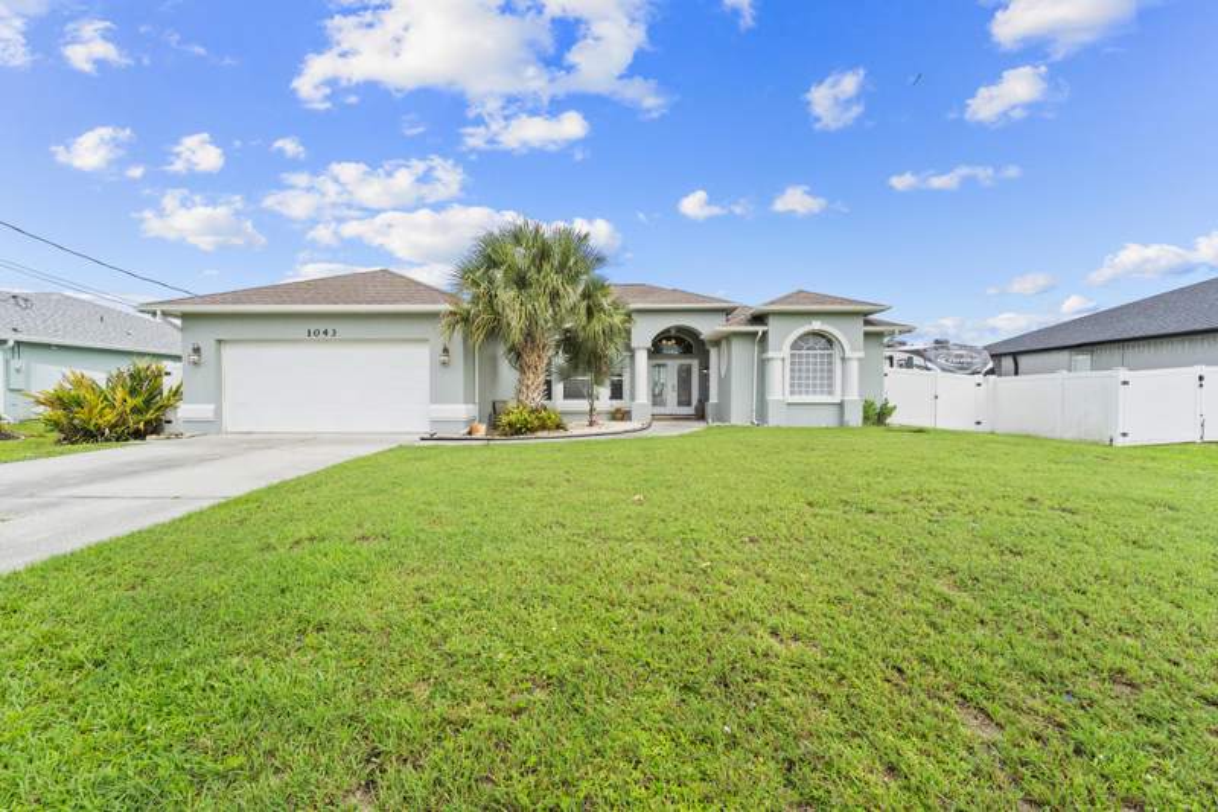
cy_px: 406
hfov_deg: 104.3
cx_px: 609
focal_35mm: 14
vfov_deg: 81.2
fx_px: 474
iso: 250
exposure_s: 1/125
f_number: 9
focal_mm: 14
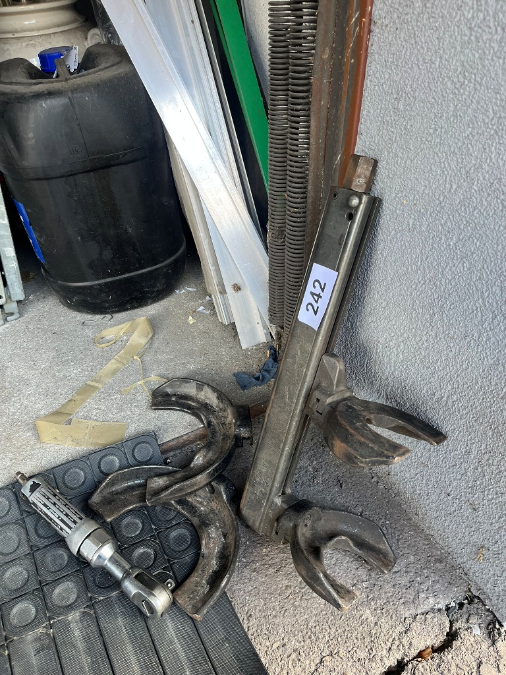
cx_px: 253
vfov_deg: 67.3
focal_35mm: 26
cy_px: 338
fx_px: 507
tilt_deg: -37.8
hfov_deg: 53.1
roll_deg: +3.7
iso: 125
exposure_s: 1/121
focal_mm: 5.1
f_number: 1.6
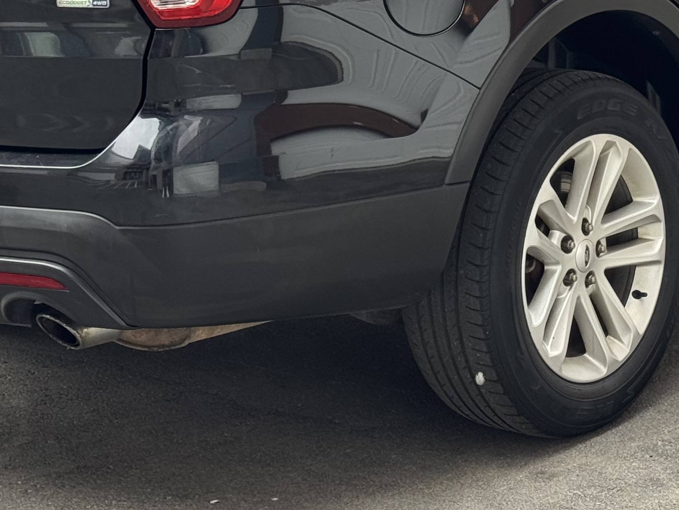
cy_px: -53
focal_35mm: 117
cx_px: 434
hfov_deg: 16.8
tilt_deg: -8.9
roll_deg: +0.8
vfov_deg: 12.4
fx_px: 2295
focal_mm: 6.76
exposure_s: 1/318
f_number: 1.78
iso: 64
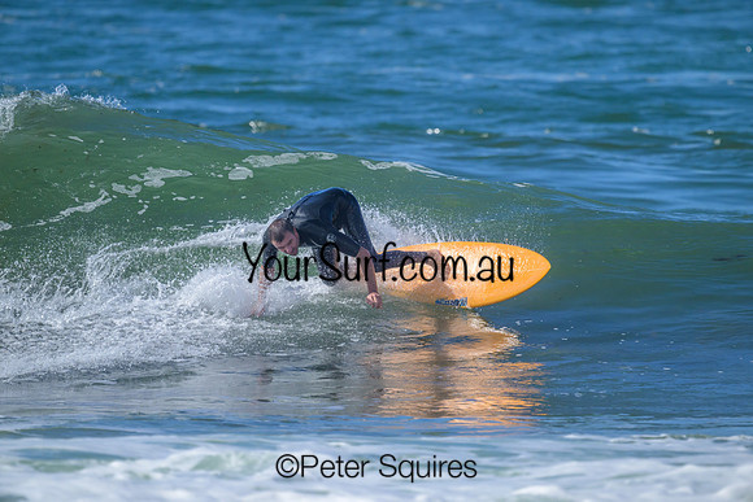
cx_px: 376
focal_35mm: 1120
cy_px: 251
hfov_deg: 1.8
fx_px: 23431
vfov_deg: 1.2
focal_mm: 1120
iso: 1800
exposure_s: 1/4000
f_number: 9
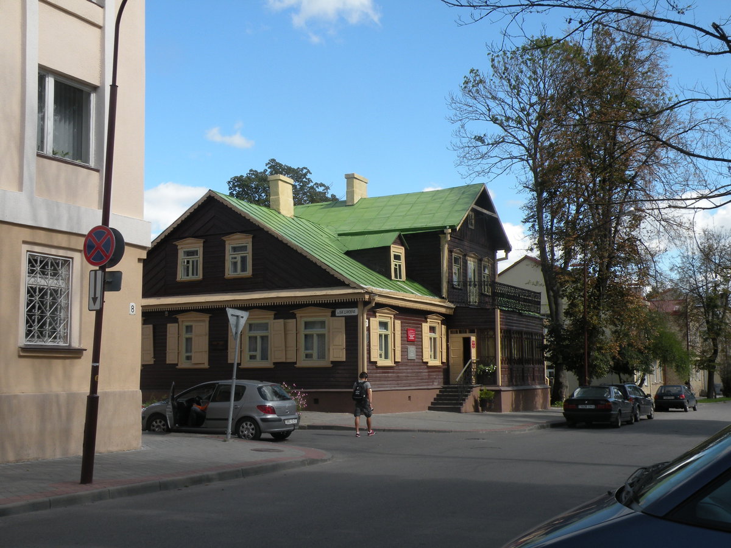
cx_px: 366
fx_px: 887
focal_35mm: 42
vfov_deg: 34.3
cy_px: 274
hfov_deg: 44.8
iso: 64
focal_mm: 7.4
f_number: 5.6
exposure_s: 1/213
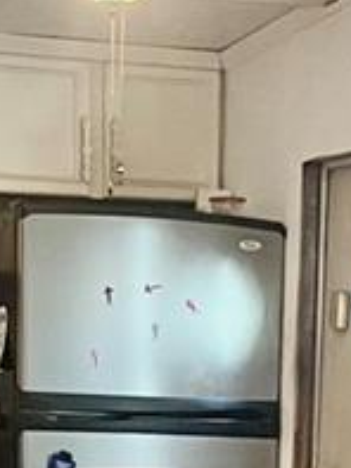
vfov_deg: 11.0
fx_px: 2134
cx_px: 232
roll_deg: -1.4
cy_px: 1041
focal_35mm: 158
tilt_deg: -17.2
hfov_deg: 9.4
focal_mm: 5.7
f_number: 1.5
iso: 500
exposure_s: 1/40
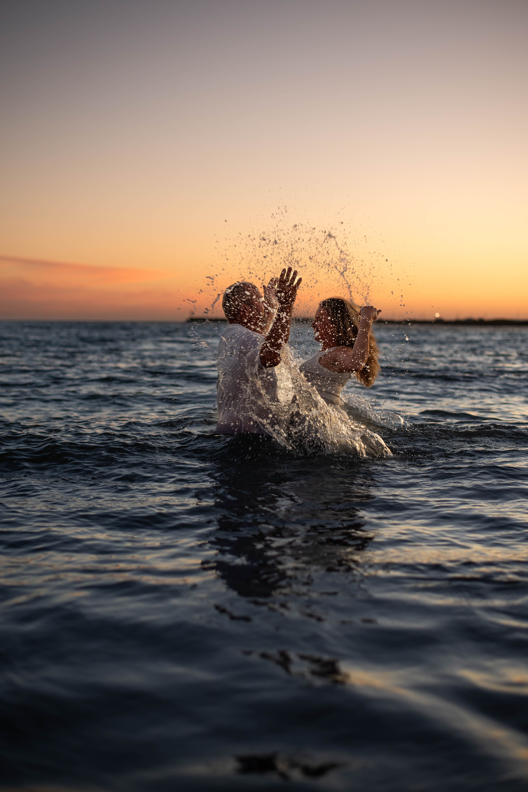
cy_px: 396
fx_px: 1099
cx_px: 264
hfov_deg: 27.0
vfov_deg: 39.6
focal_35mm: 50
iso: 200
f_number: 2.5
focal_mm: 50
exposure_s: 1/320
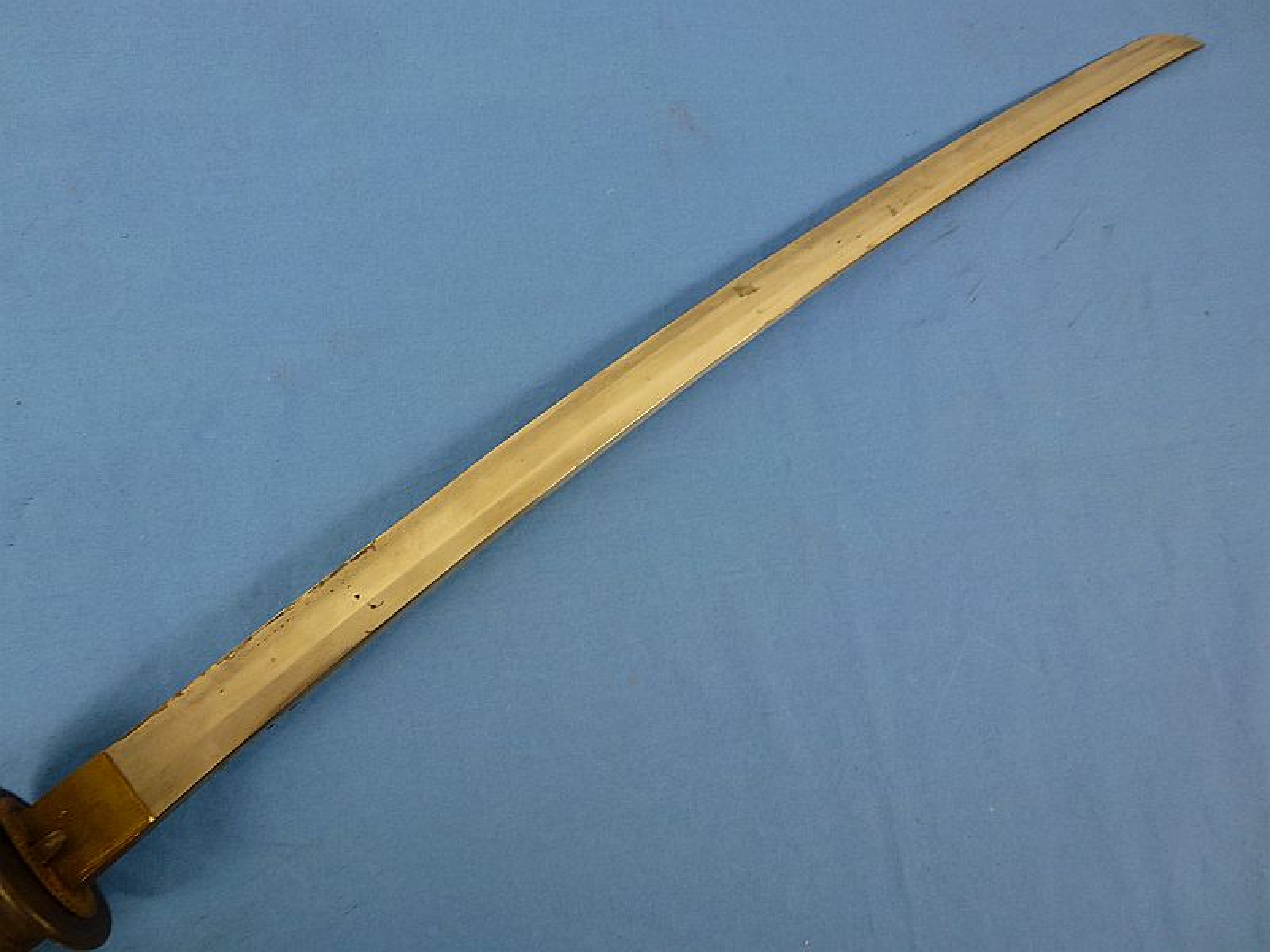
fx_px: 881
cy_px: 476
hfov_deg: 71.6
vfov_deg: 56.8
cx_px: 635
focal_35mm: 24
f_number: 3.3
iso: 125
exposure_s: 1/60
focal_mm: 4.3
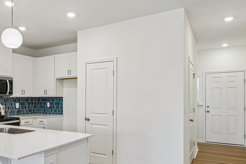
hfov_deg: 65.0
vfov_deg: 46.6
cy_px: 98
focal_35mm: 28
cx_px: 92
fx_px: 189
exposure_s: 1/20
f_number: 8
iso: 160
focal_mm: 19.5
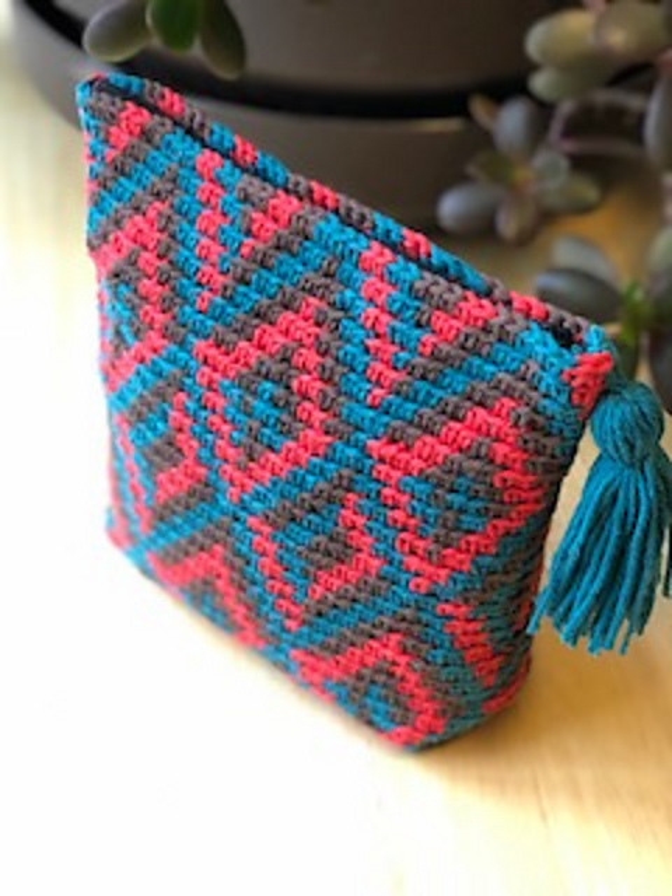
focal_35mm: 57
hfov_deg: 25.7
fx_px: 1475
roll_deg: -0.2
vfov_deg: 33.8
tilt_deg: -42.7
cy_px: 448
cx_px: 336
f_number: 2.8
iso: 160
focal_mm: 6.6
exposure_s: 1/30
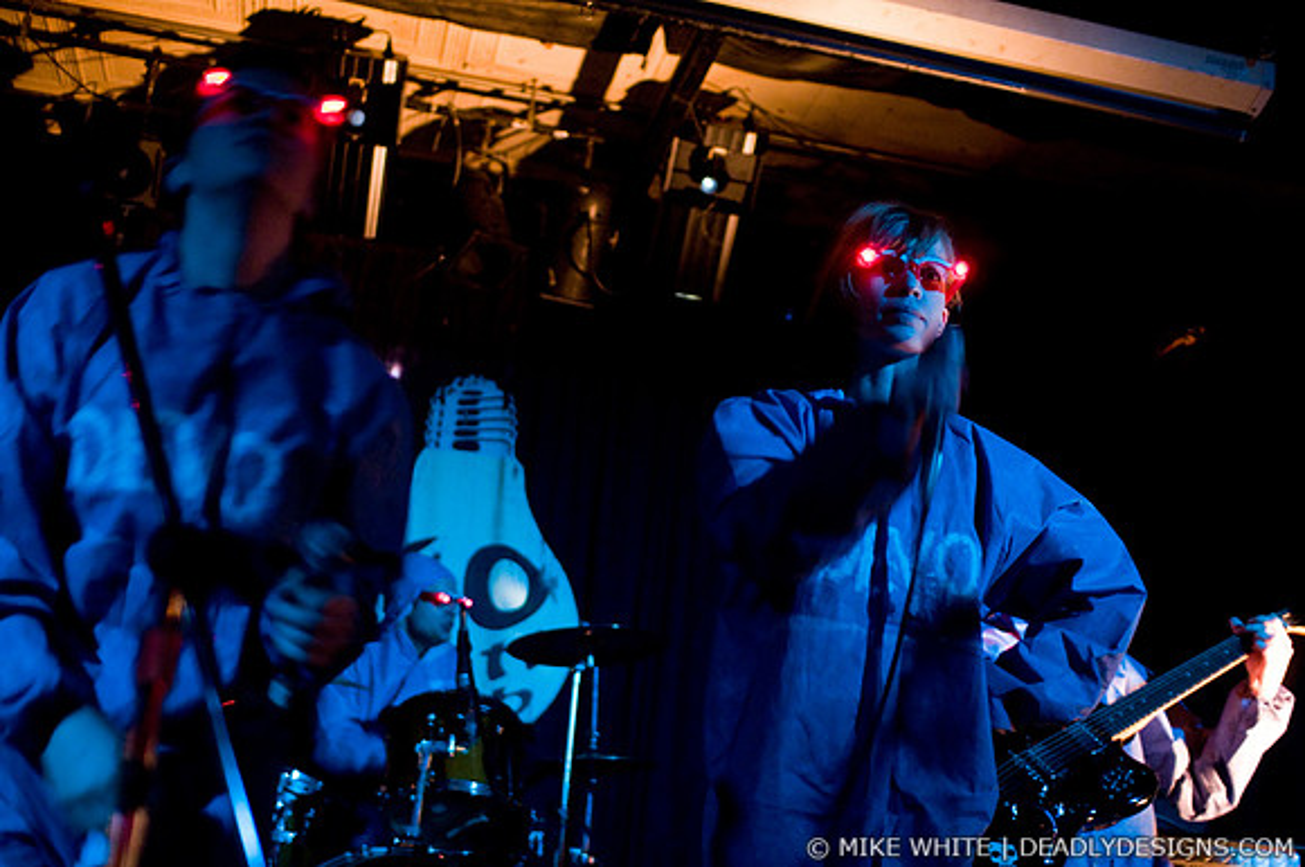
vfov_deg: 29.8
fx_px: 1629
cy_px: 434
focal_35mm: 45
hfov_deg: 43.7
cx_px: 652
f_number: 1.8
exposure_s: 1/40
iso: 1000
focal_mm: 30
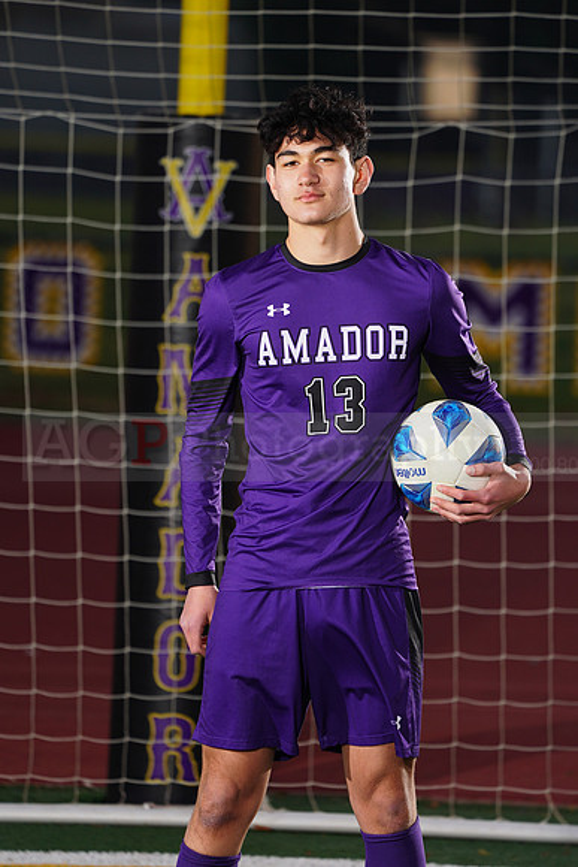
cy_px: 434
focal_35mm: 355
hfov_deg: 3.9
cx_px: 289
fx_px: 8544
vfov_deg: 5.8
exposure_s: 1/200
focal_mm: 355
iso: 200
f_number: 7.1
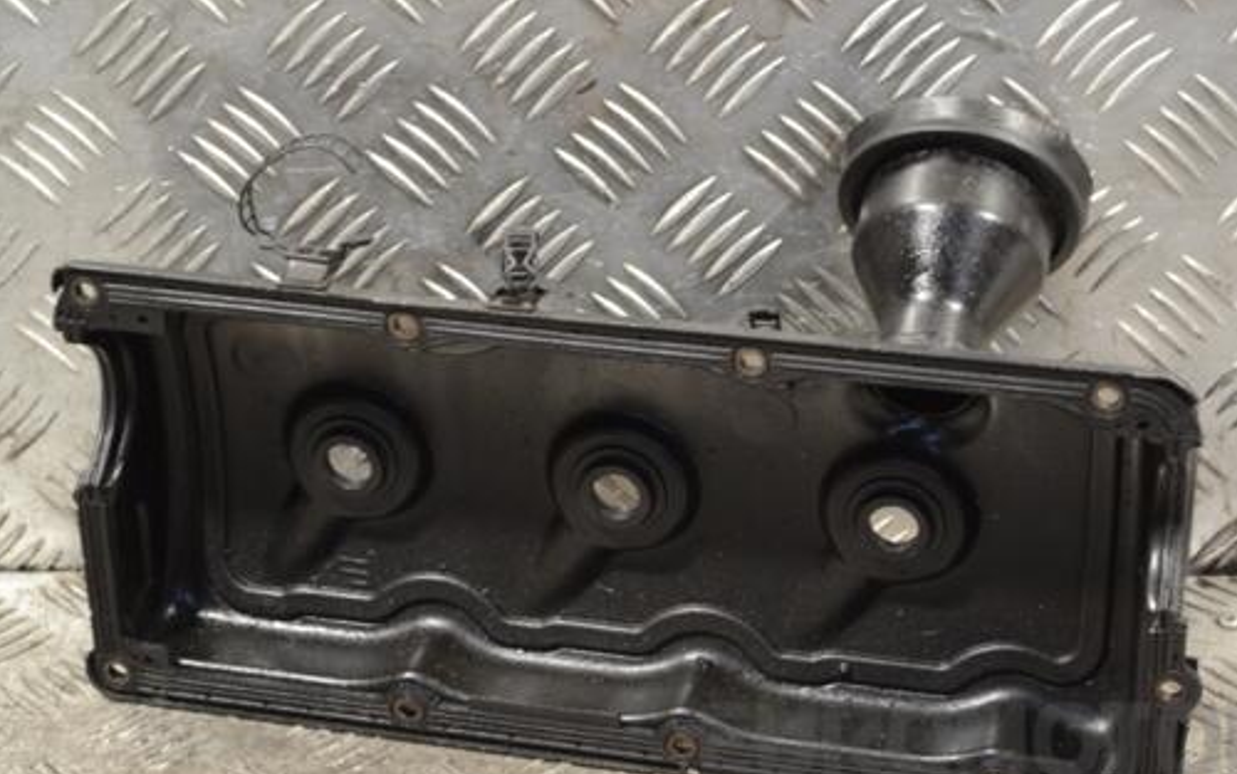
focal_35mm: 88
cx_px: 653
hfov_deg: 23.5
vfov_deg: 14.9
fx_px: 2968
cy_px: 410
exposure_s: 1/30
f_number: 5.6
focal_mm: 48
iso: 560
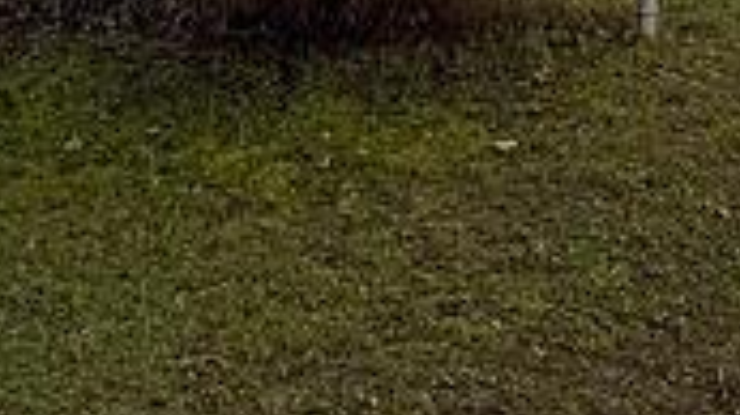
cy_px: -642
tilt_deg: +11.8
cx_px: 980
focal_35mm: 121
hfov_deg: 16.7
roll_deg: -0.4
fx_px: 2372
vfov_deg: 8.9
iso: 80
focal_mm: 6.76
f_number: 1.78
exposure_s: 1/1046
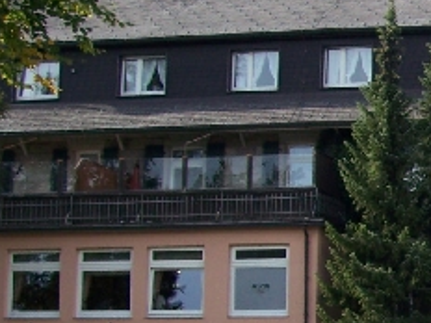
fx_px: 1457
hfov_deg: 15.3
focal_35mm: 117
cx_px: 676
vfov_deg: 12.5
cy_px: 304
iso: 80
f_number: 2.7
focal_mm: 5.6
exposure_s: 1/500
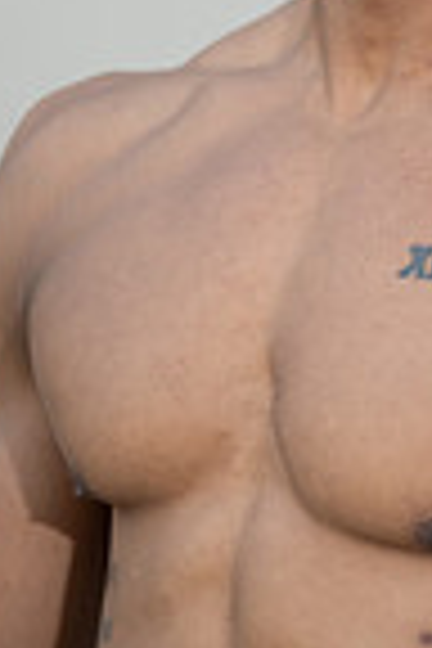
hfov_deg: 3.7
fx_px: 6767
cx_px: 356
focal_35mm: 376
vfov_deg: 5.5
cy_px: -171
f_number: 2.8
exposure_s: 1/800
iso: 200
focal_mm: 120
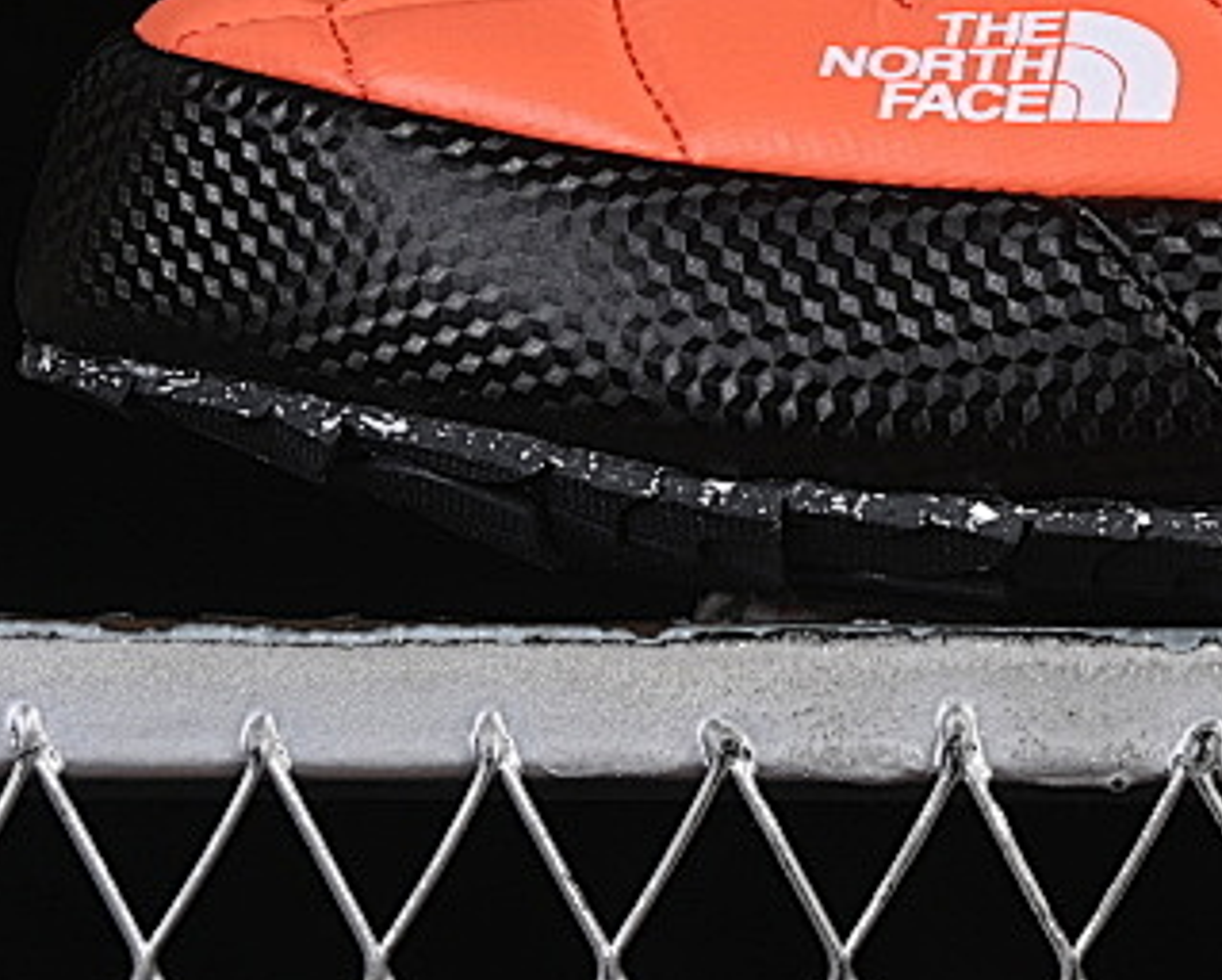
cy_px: -222
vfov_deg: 6.5
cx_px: 1302
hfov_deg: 8.1
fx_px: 8618
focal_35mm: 238
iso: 160
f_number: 8
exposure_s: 1/80
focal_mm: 50
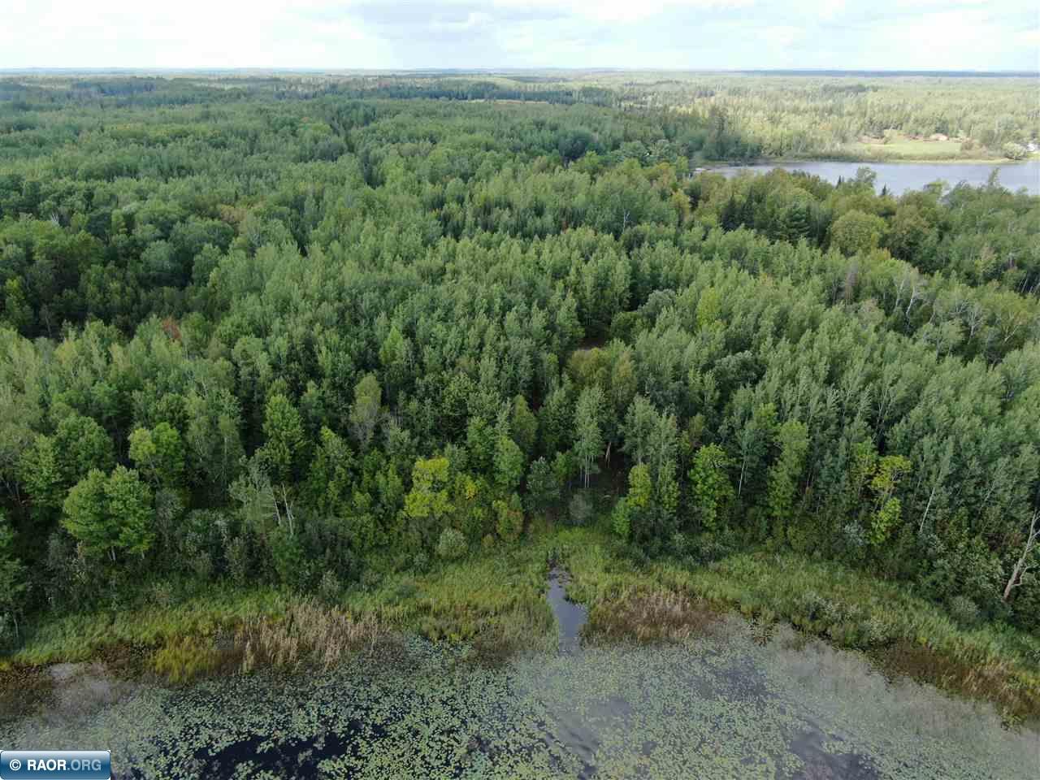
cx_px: 520
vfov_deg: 56.8
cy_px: 390
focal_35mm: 24
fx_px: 721
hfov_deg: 71.6
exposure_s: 1/400
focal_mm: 4.39
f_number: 2.8
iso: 100
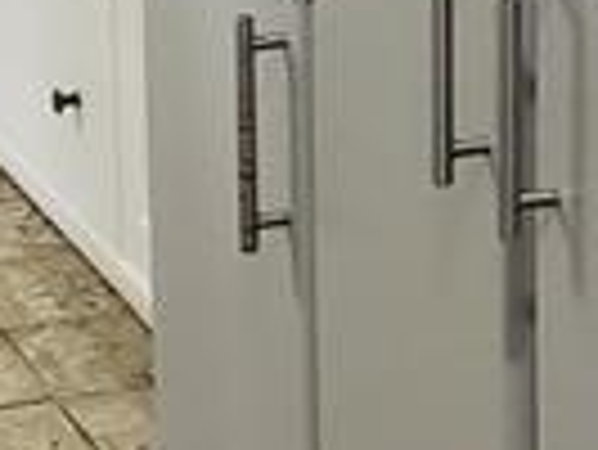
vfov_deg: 7.3
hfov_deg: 8.5
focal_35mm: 200
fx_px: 3458
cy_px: -207
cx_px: 1677
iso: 200
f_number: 2.4
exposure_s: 1/40
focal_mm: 4.3
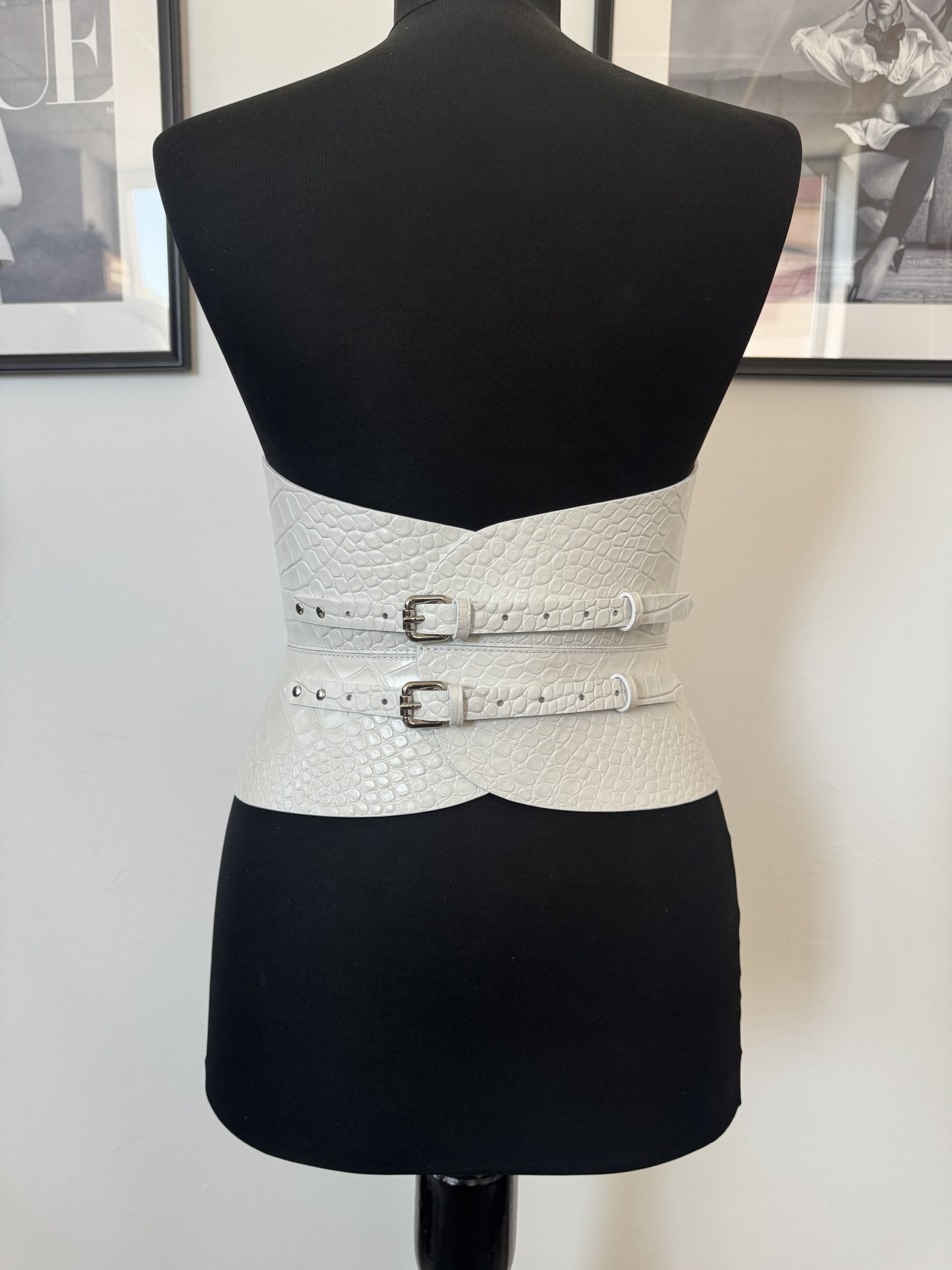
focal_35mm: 24
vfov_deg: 71.6
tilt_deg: -7.3
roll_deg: -0.8
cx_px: 476
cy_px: 635
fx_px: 880
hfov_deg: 56.8
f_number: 1.78
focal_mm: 6.76
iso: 160
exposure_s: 1/121
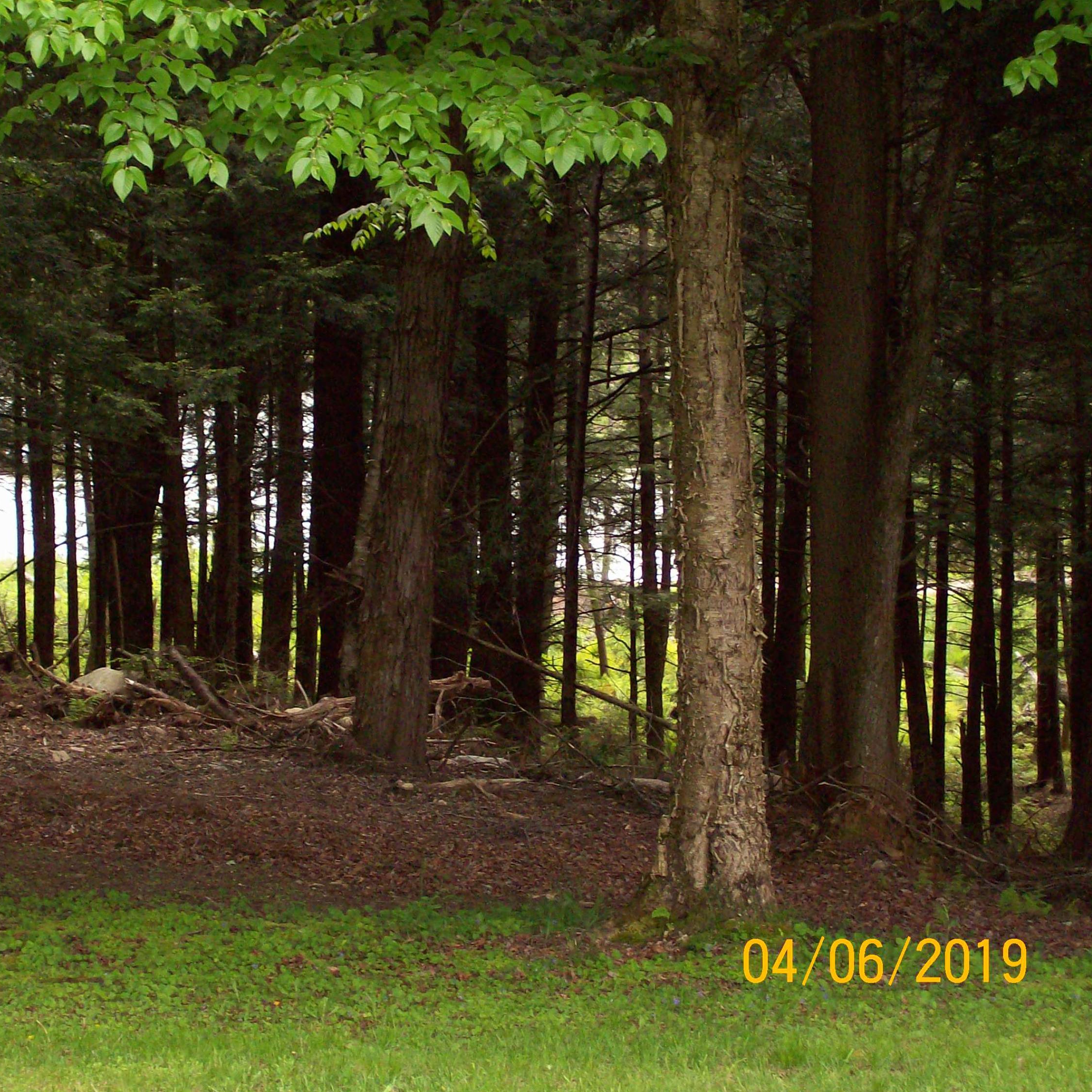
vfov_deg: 16.9
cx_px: 371
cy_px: 547
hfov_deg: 16.9
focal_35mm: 103
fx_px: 3676
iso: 140
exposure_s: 1/109
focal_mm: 14.3
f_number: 4.3
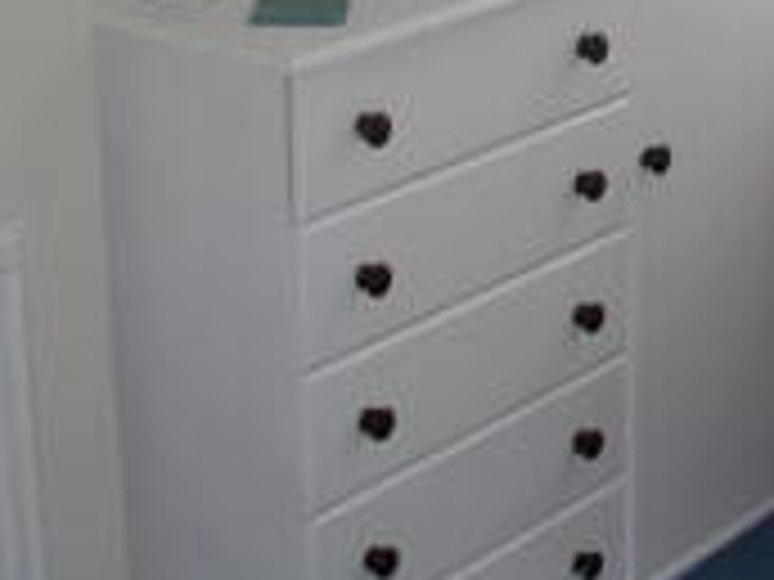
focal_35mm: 122
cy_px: 34
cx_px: 794
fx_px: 2728
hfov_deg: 15.8
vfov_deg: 12.0
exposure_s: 1/125
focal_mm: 6.3
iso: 64
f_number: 2.8
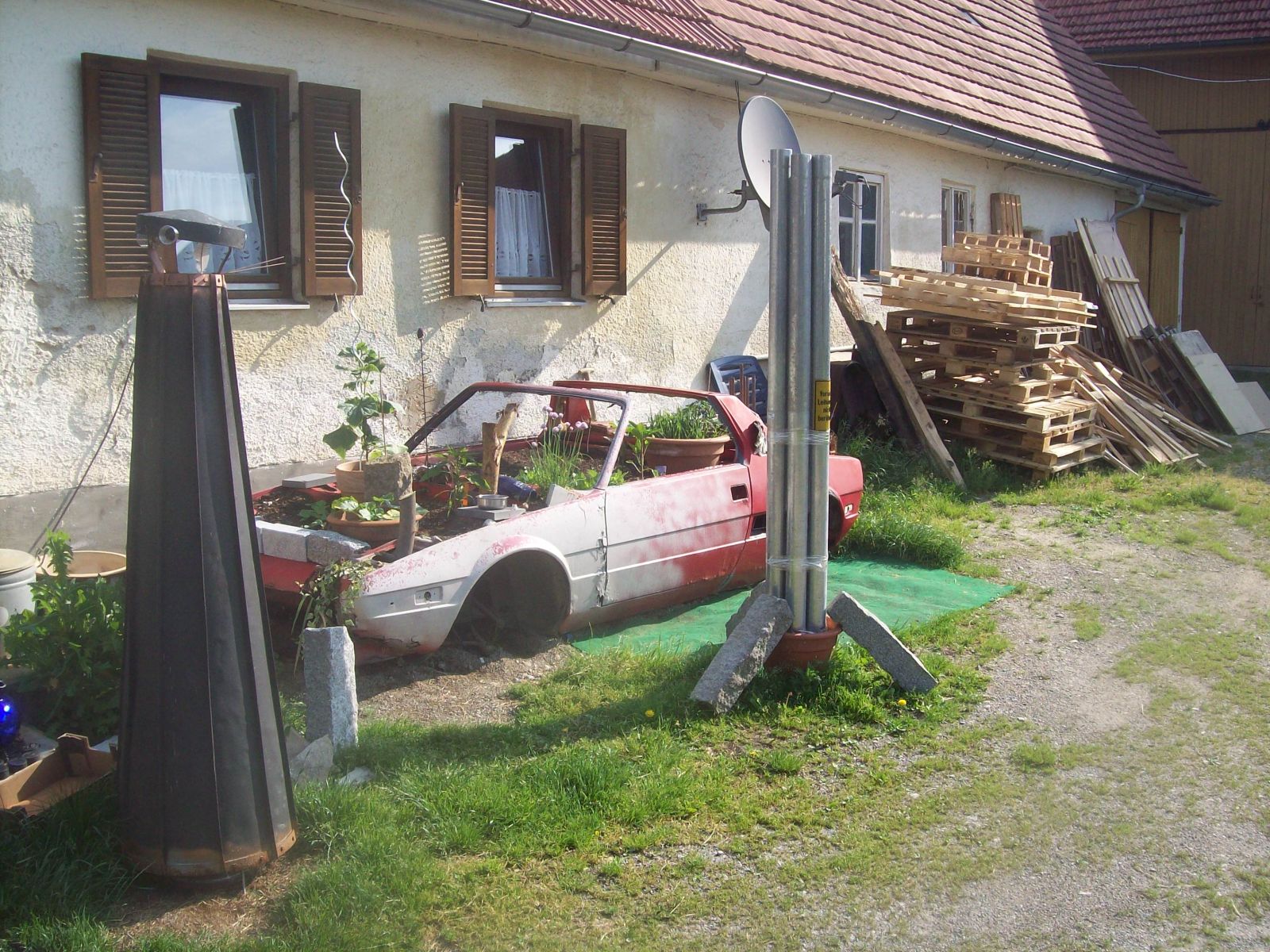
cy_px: 476
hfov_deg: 51.4
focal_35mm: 36
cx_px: 635
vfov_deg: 39.7
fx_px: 1321
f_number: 4.8
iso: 80
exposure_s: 1/302
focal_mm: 6
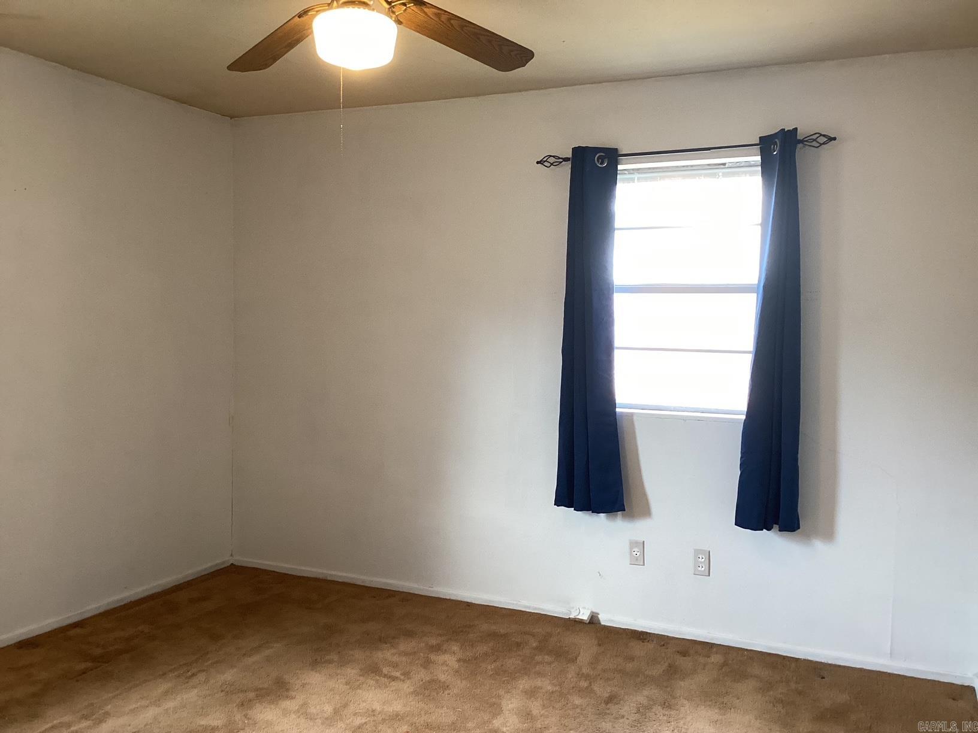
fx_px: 876
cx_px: 489
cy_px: 366
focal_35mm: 31
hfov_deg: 58.4
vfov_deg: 45.4
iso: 200
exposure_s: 1/60
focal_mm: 3.3
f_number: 2.4
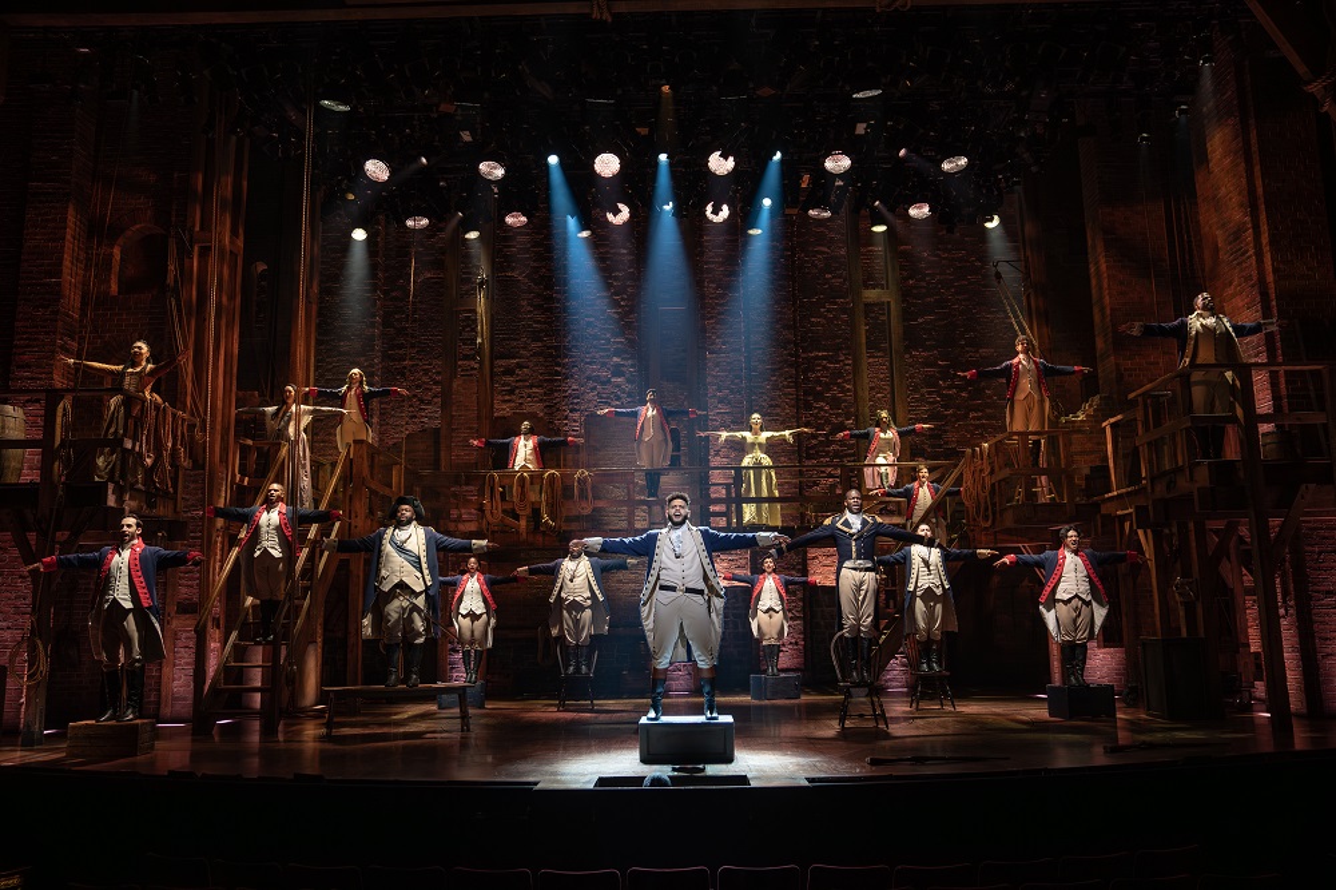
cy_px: 445
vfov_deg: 44.9
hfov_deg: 63.7
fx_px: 1076
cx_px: 668
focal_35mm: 29
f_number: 3.5
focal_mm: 29
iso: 640
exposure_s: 1/400
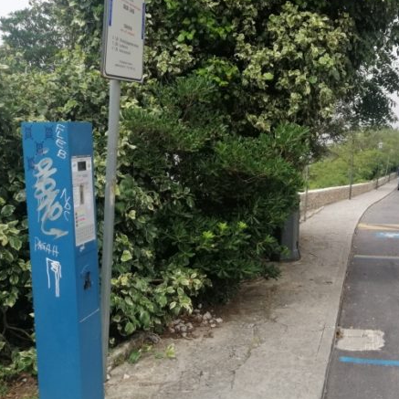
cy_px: 211
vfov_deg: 43.8
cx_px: 306
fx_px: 496
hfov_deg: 42.3
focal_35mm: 38
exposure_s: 1/957
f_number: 1.8
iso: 50
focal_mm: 3.95
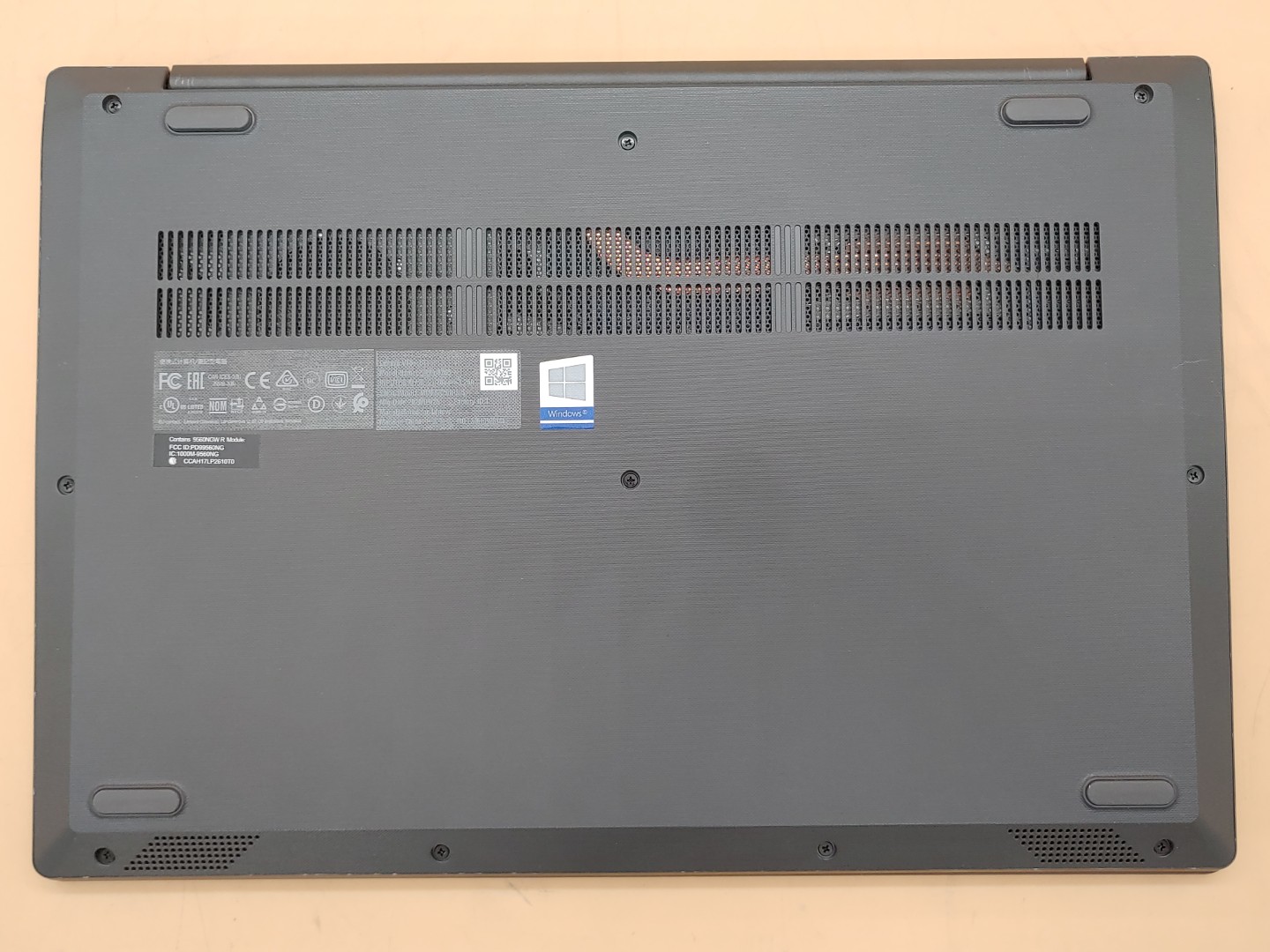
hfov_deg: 55.4
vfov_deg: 42.9
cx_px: 635
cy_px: 476
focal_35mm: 33
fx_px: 1211
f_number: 1.8
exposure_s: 1/62
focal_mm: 4.36
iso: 50
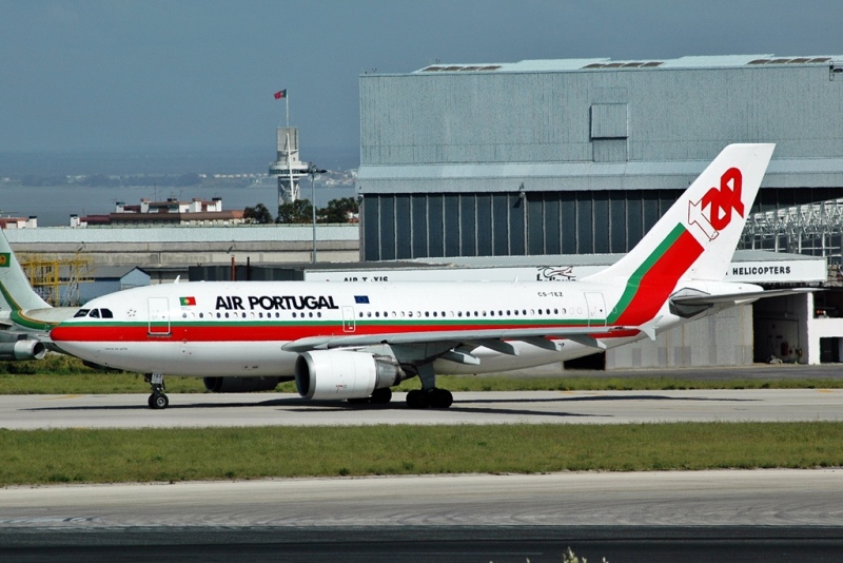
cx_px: 422
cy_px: 282
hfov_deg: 7.2
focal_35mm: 285
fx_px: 6676
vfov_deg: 4.8
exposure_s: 1/1000
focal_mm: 190
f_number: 8
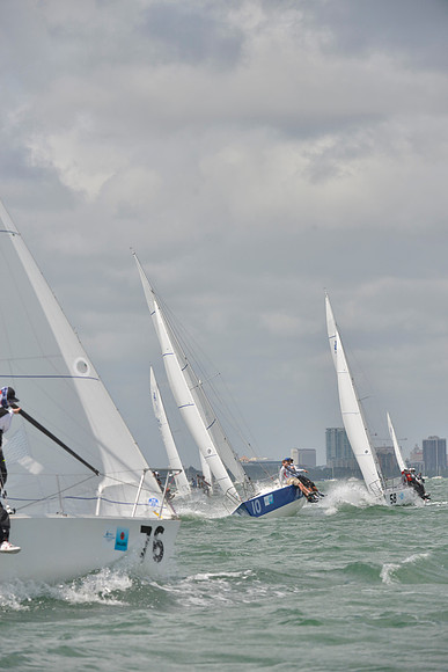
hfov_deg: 6.2
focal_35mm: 220
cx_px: 224
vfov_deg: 9.4
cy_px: 336
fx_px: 4104
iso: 280
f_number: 8
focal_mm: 220
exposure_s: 1/1250
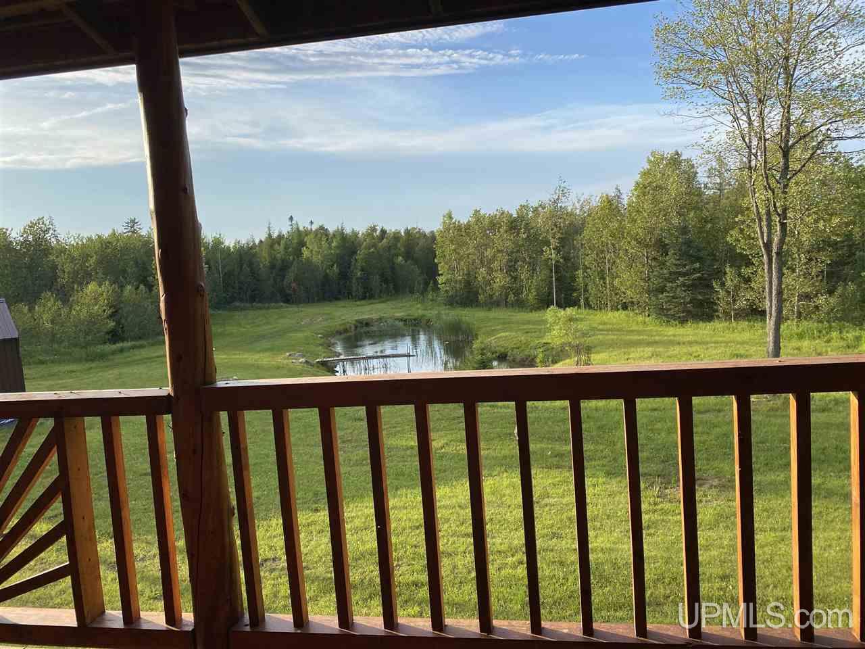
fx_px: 650
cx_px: 432
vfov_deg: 53.1
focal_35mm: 26
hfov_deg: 67.3
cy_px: 324
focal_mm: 4.25
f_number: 1.8
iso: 32
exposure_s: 1/1082
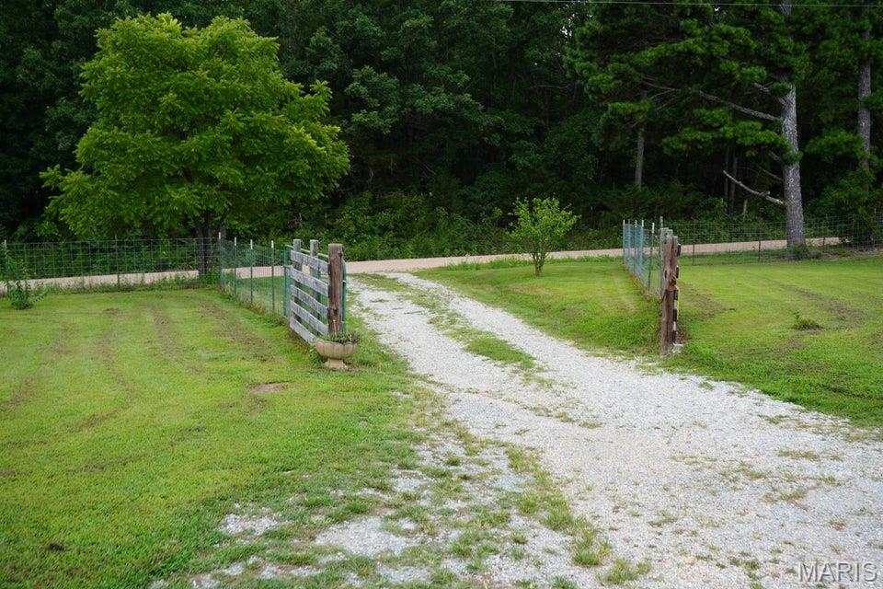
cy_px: 294
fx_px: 883
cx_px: 442
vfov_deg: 36.9
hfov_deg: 53.1
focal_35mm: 36
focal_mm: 24
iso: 100
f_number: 5
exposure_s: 1/100
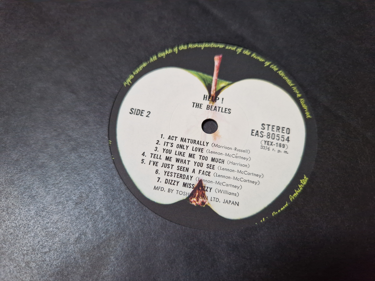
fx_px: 249
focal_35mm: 23
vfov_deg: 58.9
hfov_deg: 73.9
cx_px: 188
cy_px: 140
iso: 80
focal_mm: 5.4
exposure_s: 1/100
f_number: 1.8
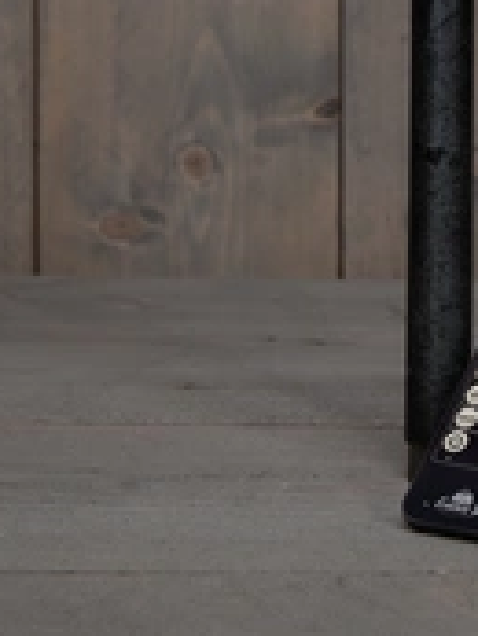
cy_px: 140
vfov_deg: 19.5
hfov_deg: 14.5
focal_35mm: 100
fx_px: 1839
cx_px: 522
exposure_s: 1/30
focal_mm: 40
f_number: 7.1
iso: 320
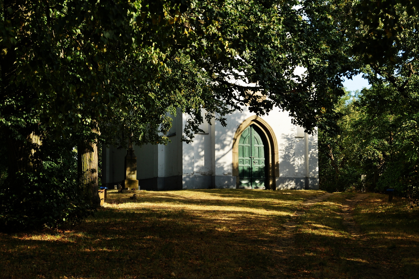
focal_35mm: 57
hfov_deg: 35.1
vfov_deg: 23.8
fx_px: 663
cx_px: 210
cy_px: 140
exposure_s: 1/200
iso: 200
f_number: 5
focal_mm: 38
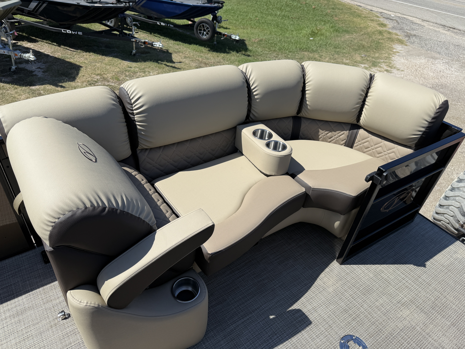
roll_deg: -9.2
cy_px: 174
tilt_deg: -36.9
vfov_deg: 56.8
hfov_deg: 71.6
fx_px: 322
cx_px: 232
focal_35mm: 24
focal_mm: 6.76
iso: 80
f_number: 1.78
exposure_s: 1/4673
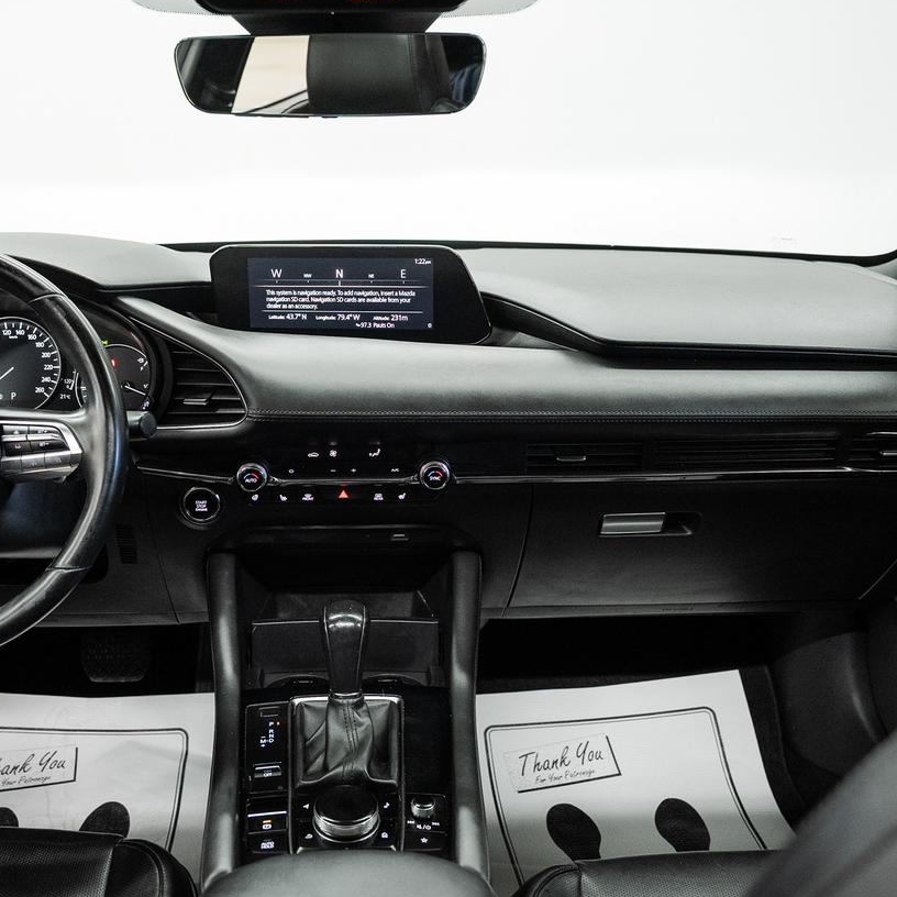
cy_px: 407
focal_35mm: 36
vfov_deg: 46.0
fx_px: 1055
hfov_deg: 45.8
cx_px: 361
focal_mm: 24
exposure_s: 1/40
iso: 1000
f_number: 4
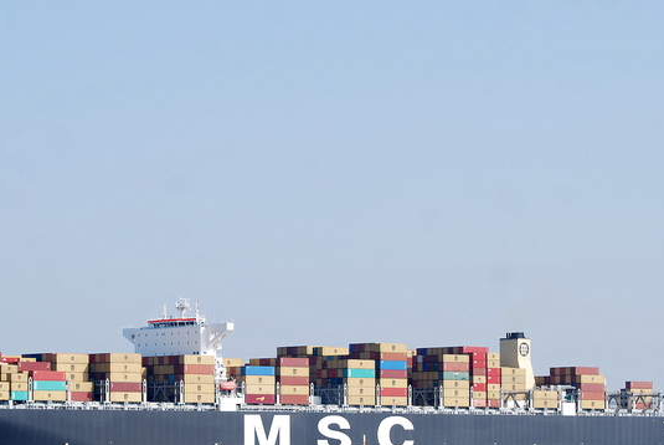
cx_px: 235
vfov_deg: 8.8
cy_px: 293
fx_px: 2899
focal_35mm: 157
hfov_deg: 13.1
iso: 100
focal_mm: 70
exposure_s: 1/500
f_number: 5.6
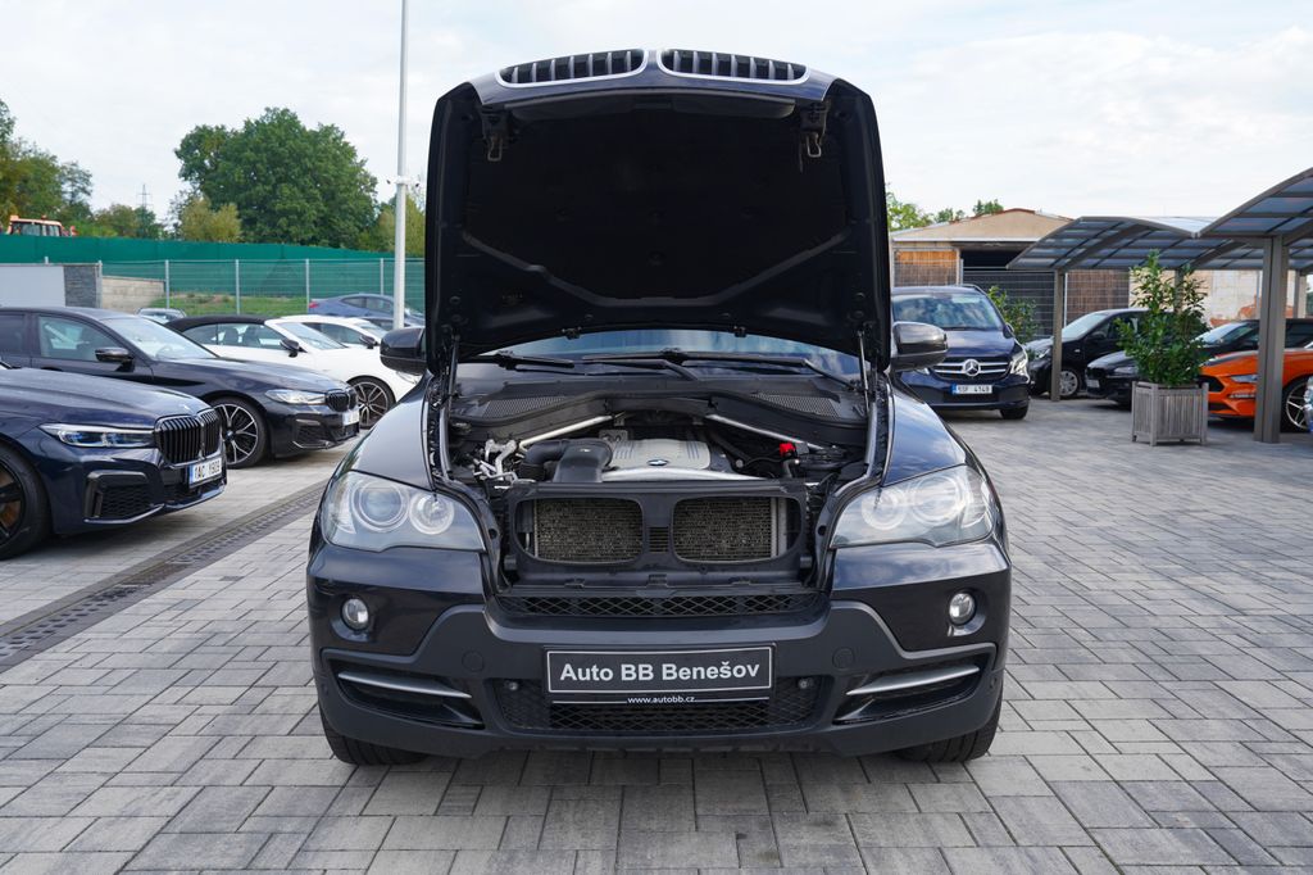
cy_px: 438
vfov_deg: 43.6
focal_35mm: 30
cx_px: 656
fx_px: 1094
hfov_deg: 61.9
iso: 100
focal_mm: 30
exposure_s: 1/125
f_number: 5.6
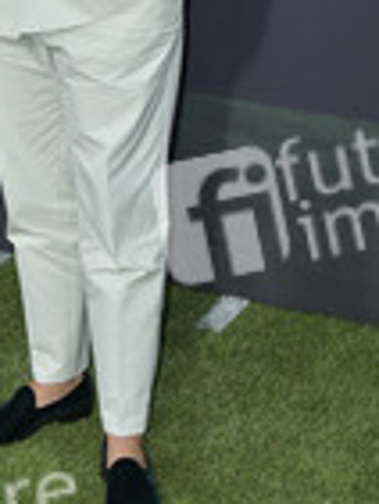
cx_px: 13
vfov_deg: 16.1
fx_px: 1749
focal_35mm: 120
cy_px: 21
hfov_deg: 12.2
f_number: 6.3
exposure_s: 1/250
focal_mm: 44
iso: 320
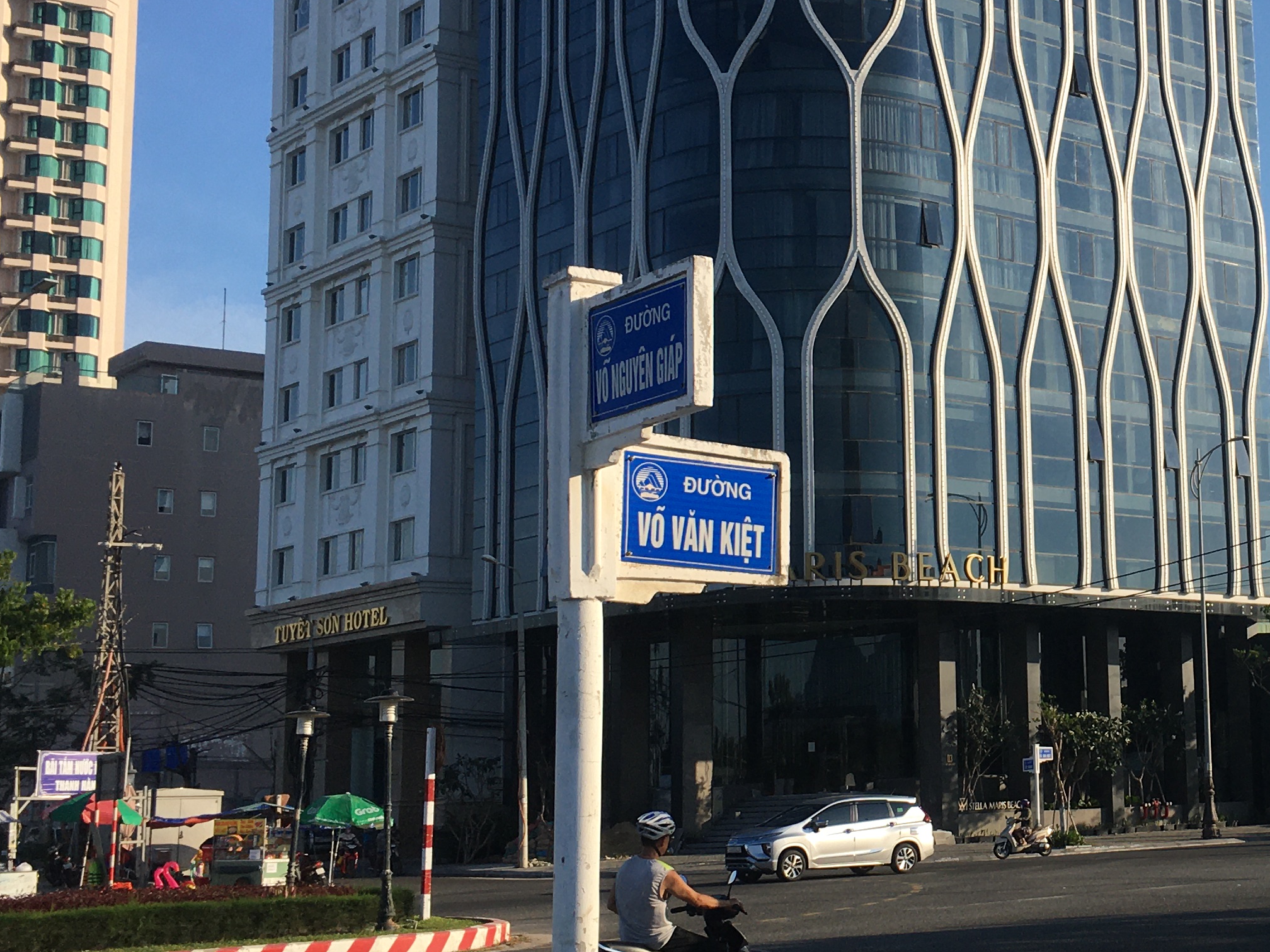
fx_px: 2128
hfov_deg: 31.7
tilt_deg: +9.8
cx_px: 1138
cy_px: 443
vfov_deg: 25.2
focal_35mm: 58
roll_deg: +1.7
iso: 25
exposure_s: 1/1304
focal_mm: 4.15
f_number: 2.2
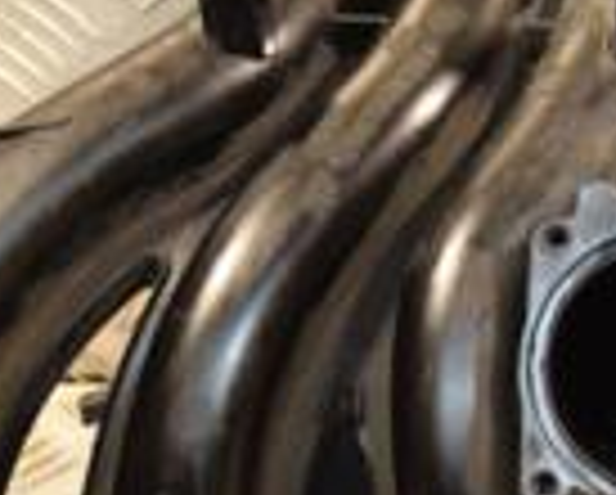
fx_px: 3816
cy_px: 230
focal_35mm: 209
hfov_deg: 9.2
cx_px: 629
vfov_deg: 7.4
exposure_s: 1/125
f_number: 5
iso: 800
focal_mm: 34
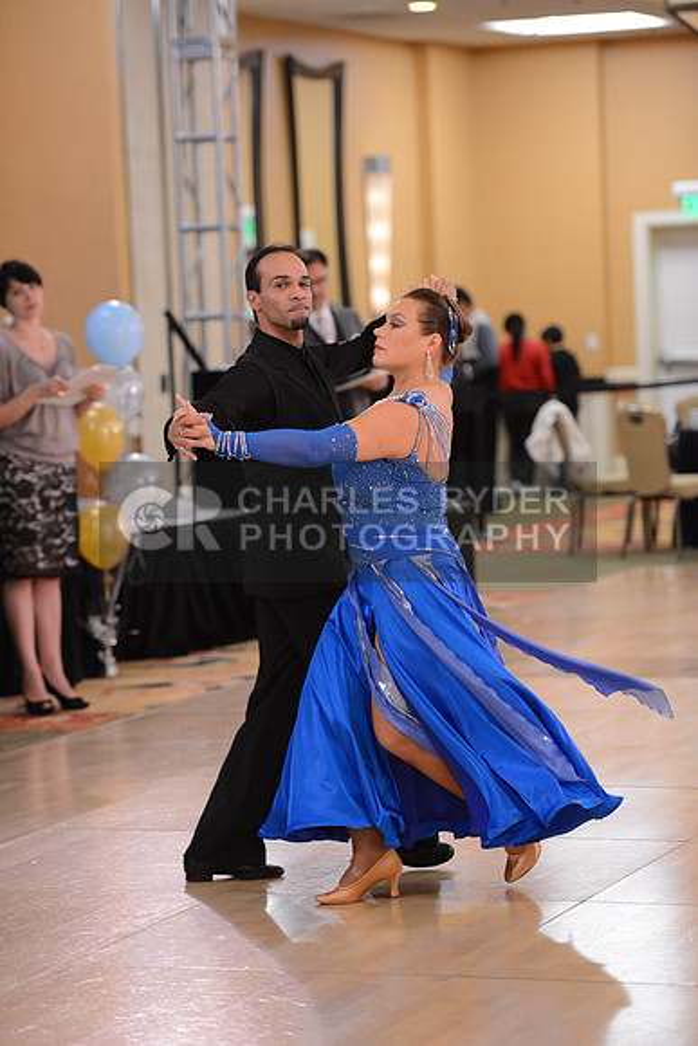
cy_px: 523
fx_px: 3546
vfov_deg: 16.8
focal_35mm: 122
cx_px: 349
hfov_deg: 11.2
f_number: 2.8
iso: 2500
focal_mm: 122
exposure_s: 1/250
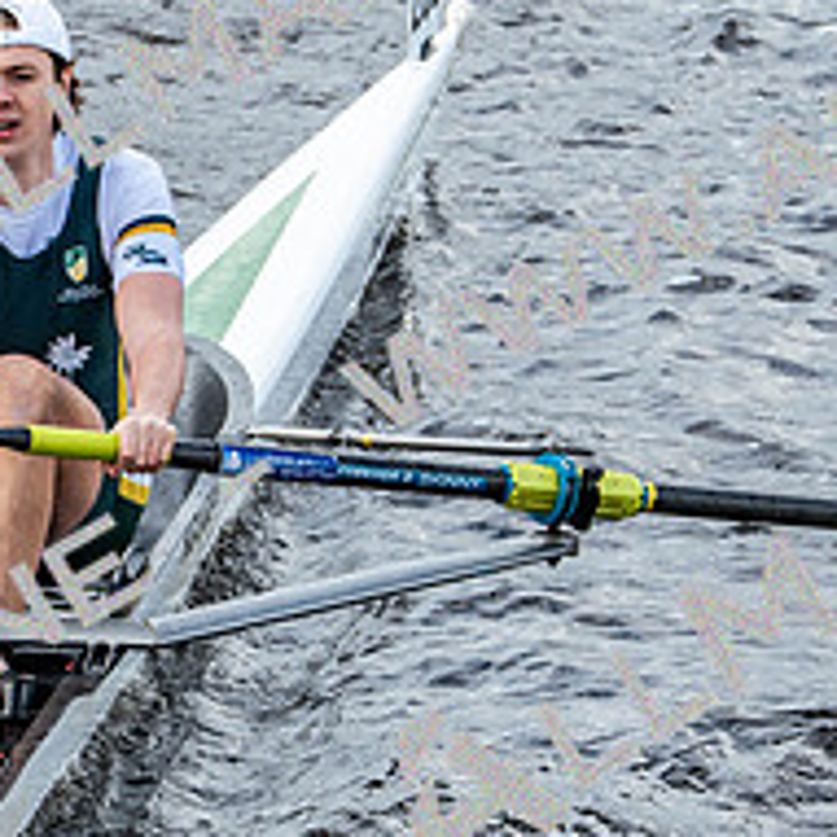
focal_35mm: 1292
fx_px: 35344
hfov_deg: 1.4
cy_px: 502
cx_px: 22
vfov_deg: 1.4
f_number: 6.3
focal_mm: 500
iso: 800
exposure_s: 1/1250
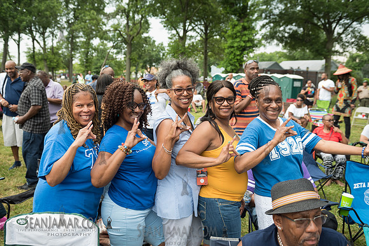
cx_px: 184
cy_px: 123
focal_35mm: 34
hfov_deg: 55.8
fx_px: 349
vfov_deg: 38.9
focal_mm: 34
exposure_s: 1/200
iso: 500
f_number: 4
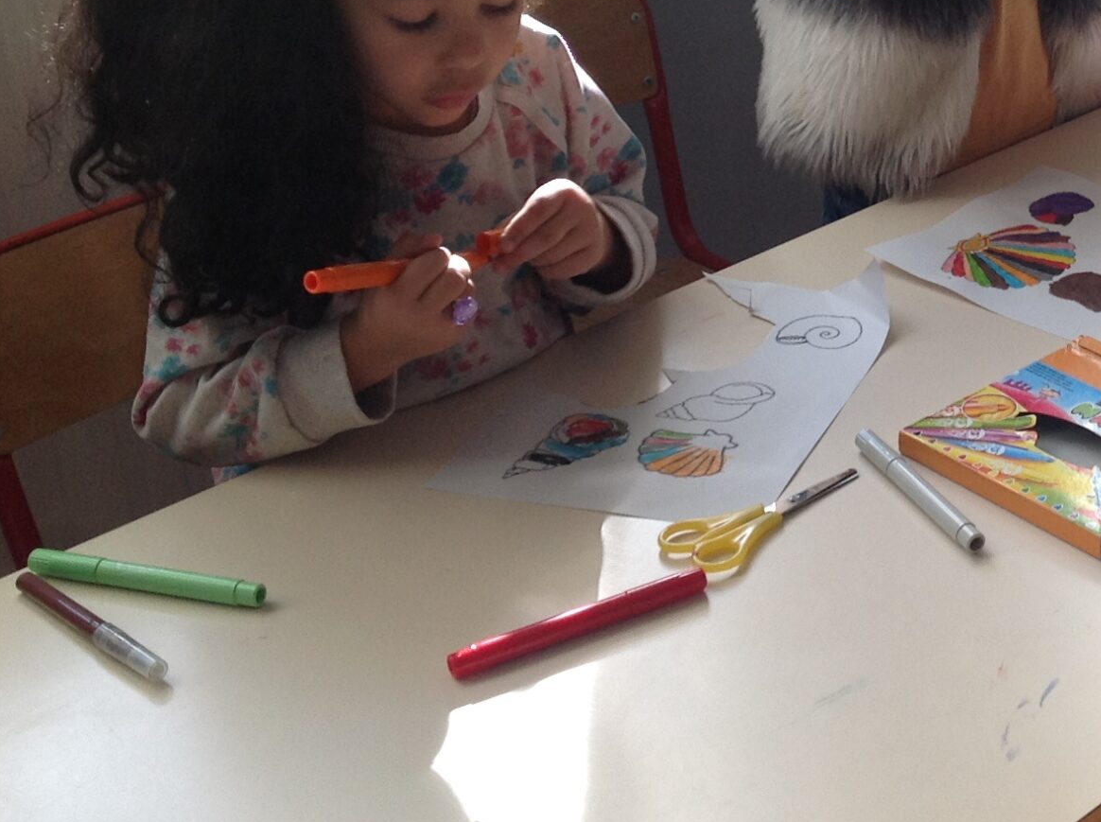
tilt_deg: -23.2
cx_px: 1147
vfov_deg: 18.9
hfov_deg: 24.1
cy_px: 186
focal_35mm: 77
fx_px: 2445
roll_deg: -1.0
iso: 50
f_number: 2.4
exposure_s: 1/132
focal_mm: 4.28
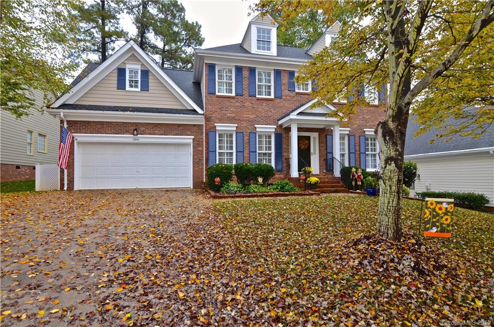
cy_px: 164
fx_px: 267
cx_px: 247
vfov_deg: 62.9
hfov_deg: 85.6
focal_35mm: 20
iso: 320
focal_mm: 13
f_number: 4
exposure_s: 1/60
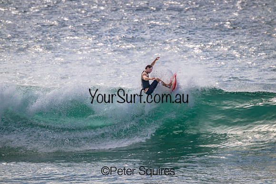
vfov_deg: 1.7
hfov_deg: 2.6
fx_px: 6134
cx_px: 138
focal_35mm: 800
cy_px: 92
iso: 900
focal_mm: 800
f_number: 11
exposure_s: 1/2000
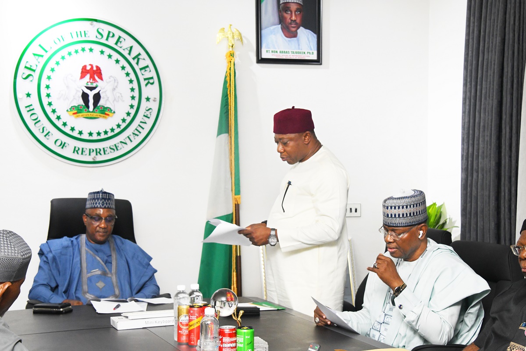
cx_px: 263
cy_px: 176
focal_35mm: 65
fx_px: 950
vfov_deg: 20.9
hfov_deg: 31.0
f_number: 11
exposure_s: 1/250
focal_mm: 65
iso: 4000
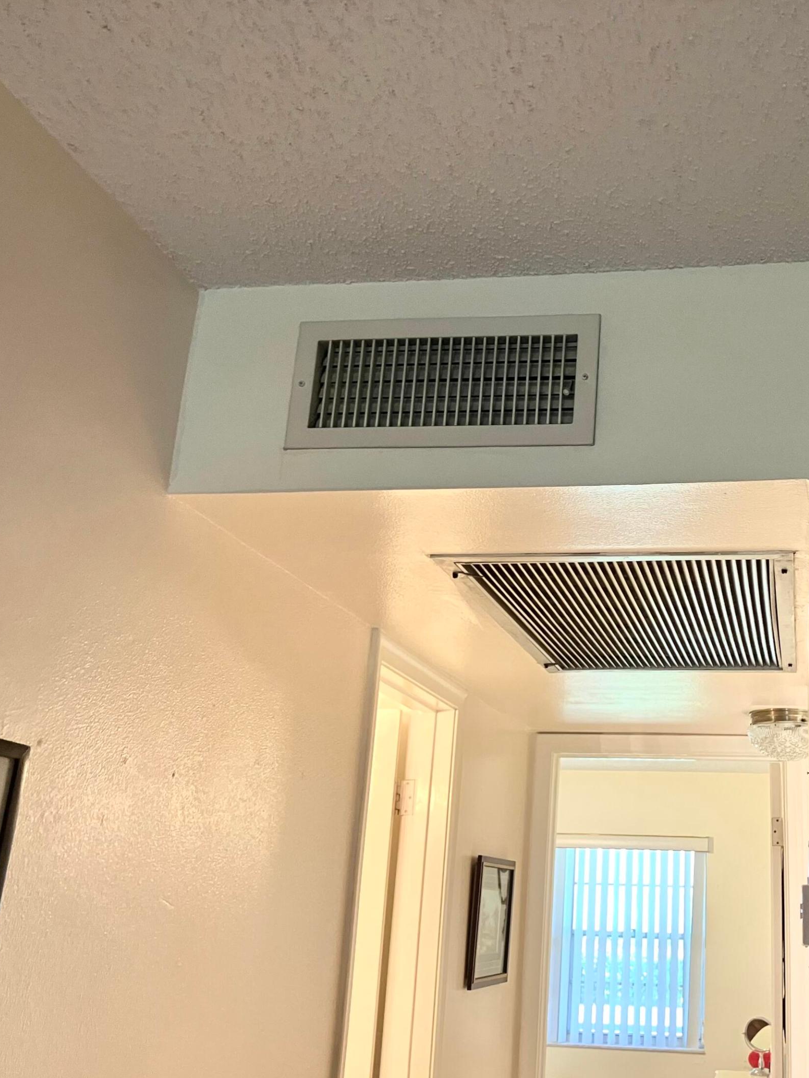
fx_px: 1184
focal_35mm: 38
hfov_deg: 36.6
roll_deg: -0.9
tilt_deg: +17.8
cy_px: 546
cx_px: 627
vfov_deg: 49.0
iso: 200
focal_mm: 3.99
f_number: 1.8
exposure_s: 1/60
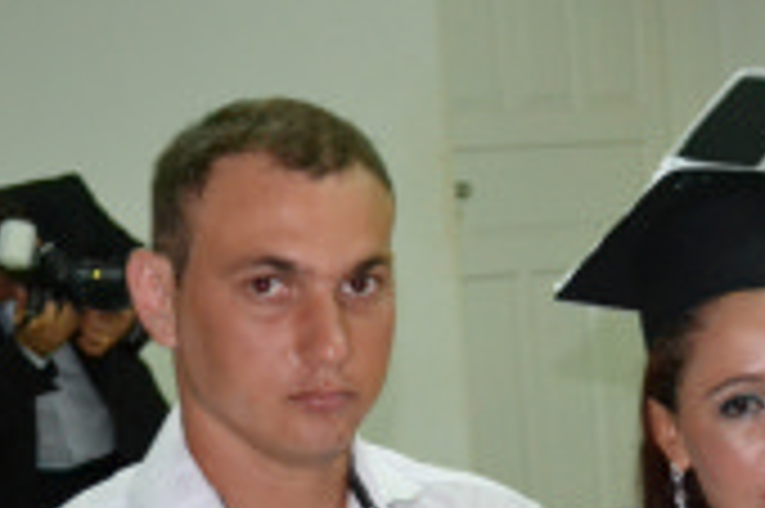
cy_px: 659
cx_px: 477
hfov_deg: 14.6
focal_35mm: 141
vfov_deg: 9.5
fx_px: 2993
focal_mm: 32
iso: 3200
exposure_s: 1/60
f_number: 4.8
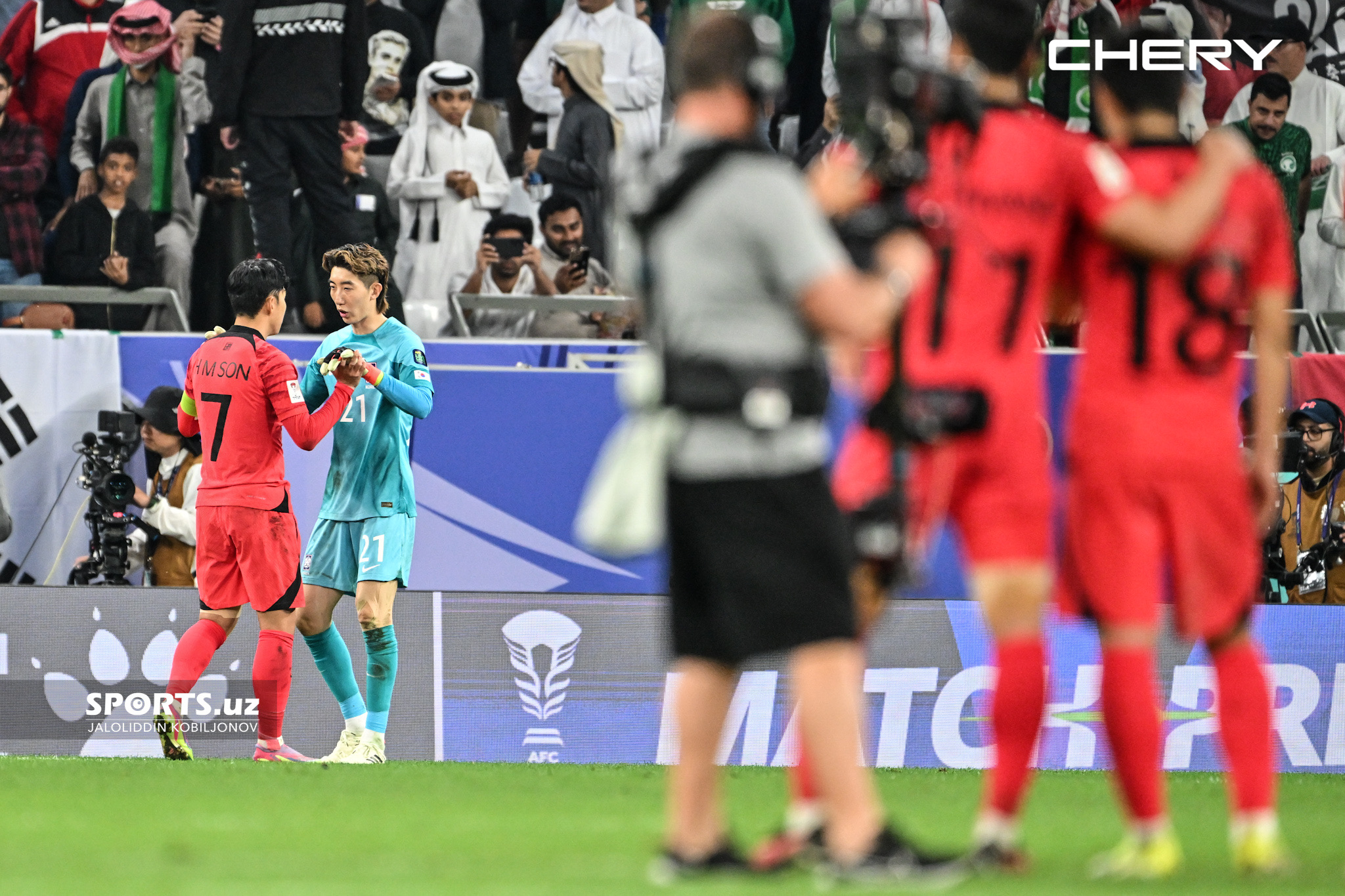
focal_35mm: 560
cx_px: 672
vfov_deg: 2.5
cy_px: 448
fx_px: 20919
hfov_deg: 3.7
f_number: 4
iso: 2500
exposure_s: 1/1000
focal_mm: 560
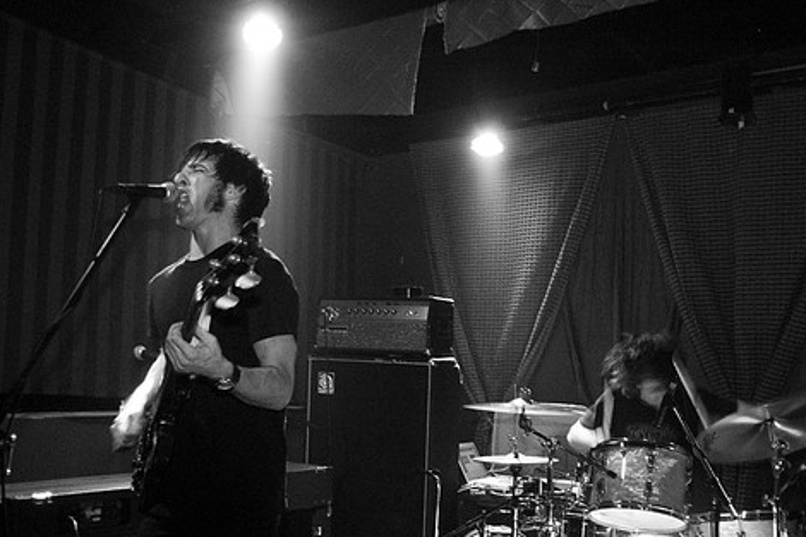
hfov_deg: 51.8
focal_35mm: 37
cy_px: 319
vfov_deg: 35.8
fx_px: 828
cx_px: 449
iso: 800
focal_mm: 20
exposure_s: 1/30
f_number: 2.8
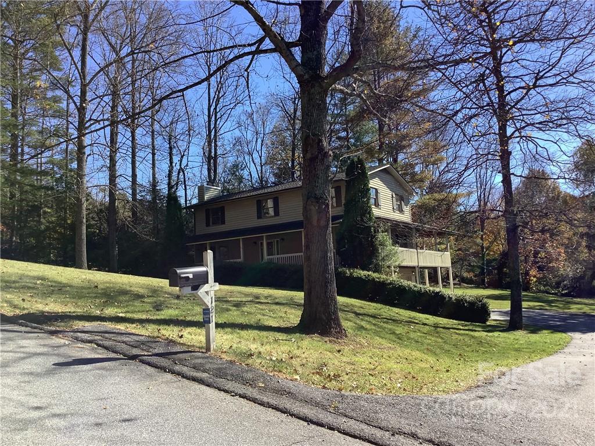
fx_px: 533
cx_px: 298
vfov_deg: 45.4
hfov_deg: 58.4
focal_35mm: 31
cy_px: 223
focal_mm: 3.3
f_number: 2.4
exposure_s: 1/617
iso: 25
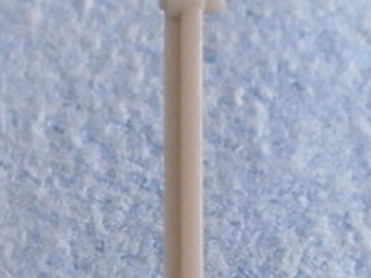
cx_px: -59
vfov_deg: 5.8
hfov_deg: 8.0
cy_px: 649
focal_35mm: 246
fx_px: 2637
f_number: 3.4
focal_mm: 8.3
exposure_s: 1/40
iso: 320
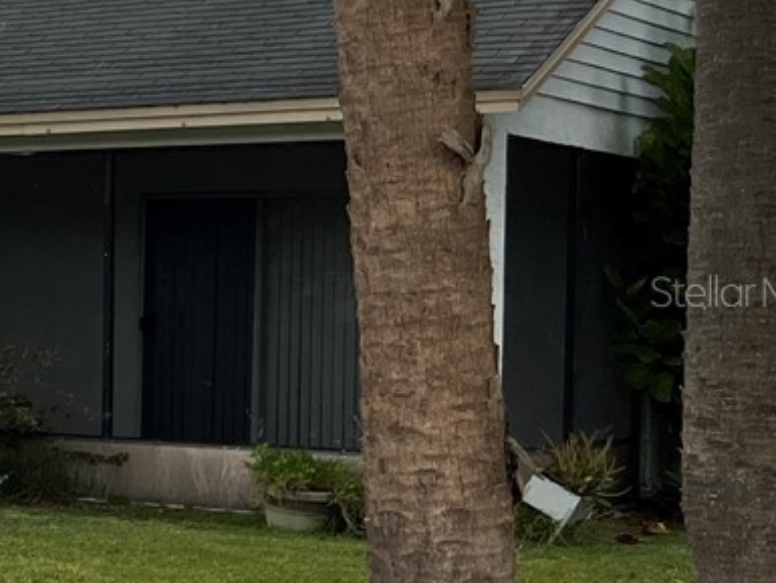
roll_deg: -1.1
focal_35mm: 108
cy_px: 290
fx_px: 2422
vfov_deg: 13.7
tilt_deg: -1.6
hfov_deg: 14.9
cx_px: -772
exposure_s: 1/3077
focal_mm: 5.7
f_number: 1.5
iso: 50
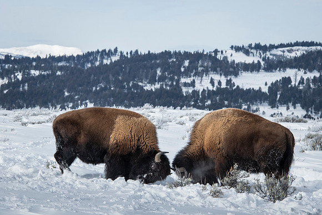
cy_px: 110
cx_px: 137
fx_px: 2058
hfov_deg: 8.9
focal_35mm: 230
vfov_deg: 6.0
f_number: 9
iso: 200
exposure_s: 1/500
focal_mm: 160
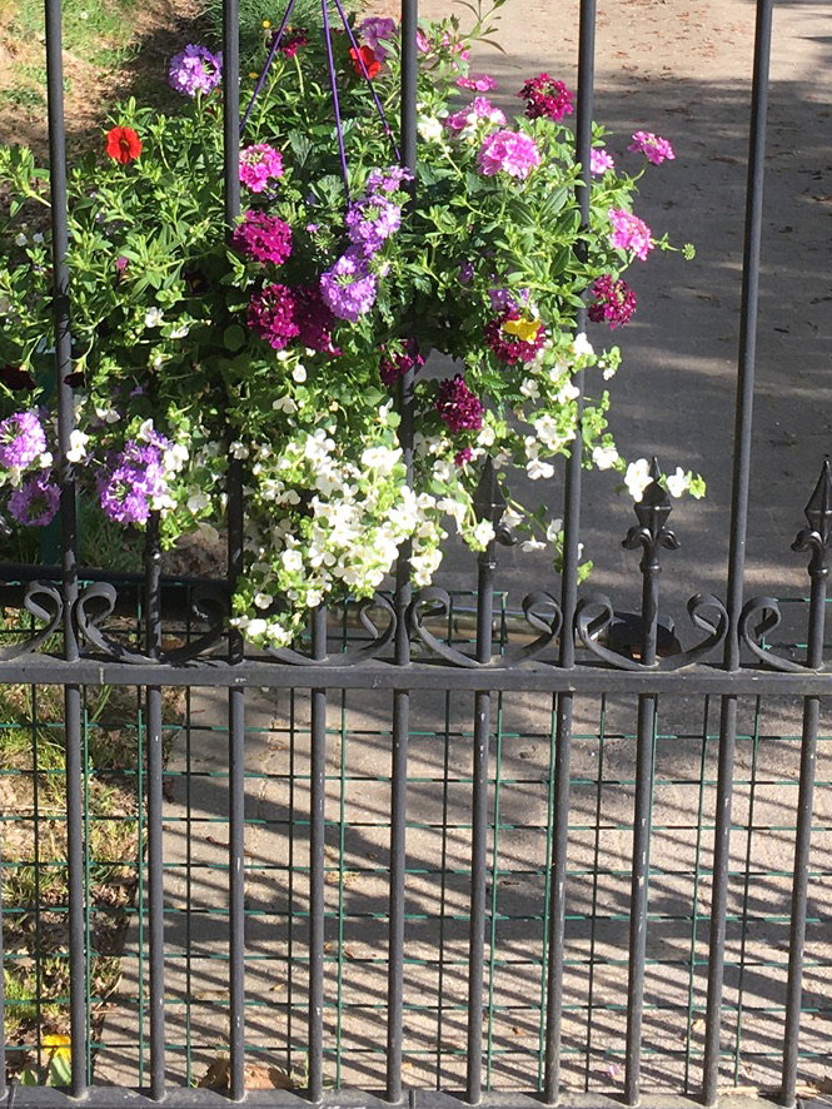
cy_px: 91
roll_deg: +0.9
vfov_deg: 27.8
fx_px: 2146
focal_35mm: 67
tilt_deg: -16.0
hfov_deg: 21.9
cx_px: 369
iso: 25
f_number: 2.2
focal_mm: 4.15
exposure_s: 1/705
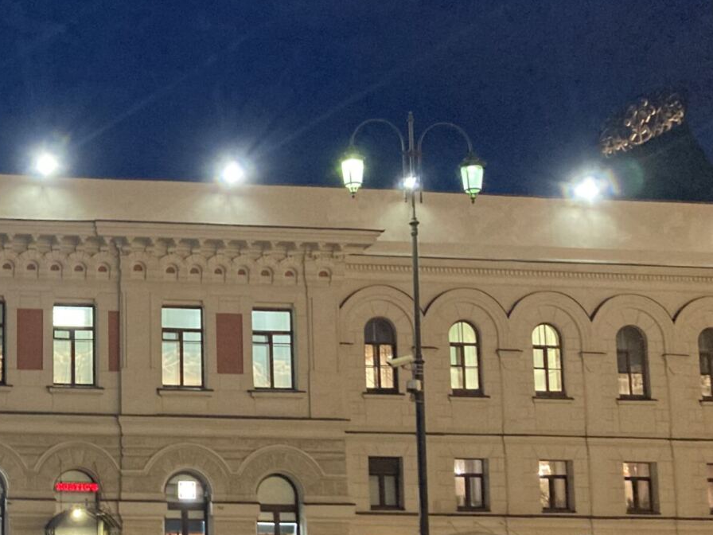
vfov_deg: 24.2
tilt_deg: +9.8
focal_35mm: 60
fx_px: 1236
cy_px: 386
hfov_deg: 29.7
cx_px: -24
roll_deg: -1.4
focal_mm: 3.99
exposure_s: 1/36
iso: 400
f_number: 1.8
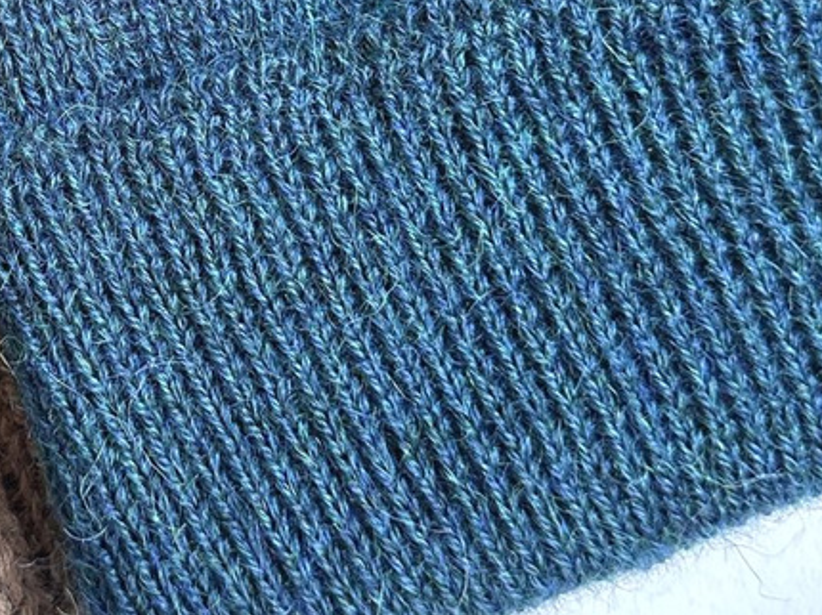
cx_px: 122
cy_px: 4
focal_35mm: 67
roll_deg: +6.6
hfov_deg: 28.1
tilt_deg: -5.9
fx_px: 1590
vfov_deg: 21.2
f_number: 1.78
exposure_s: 1/81
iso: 250
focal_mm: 6.86
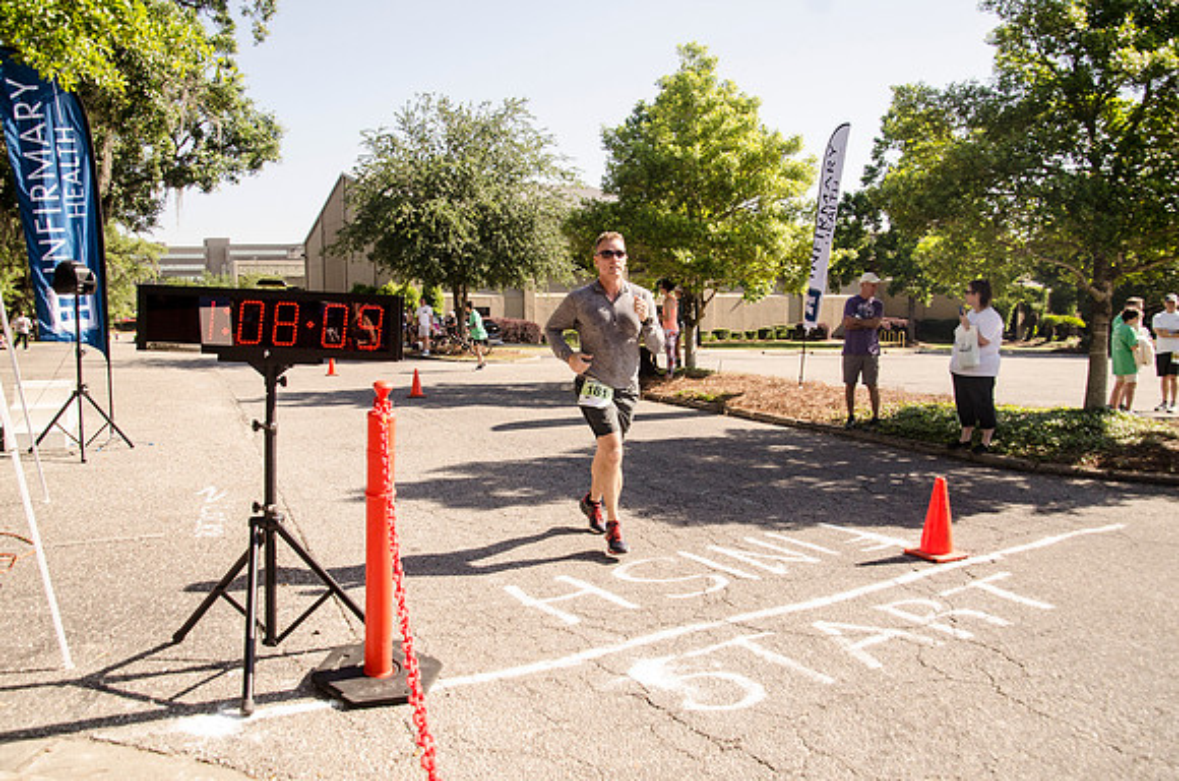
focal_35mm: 24
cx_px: 590
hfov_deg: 73.9
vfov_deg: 52.9
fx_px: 784
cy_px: 390
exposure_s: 1/1600
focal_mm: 16
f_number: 5
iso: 640
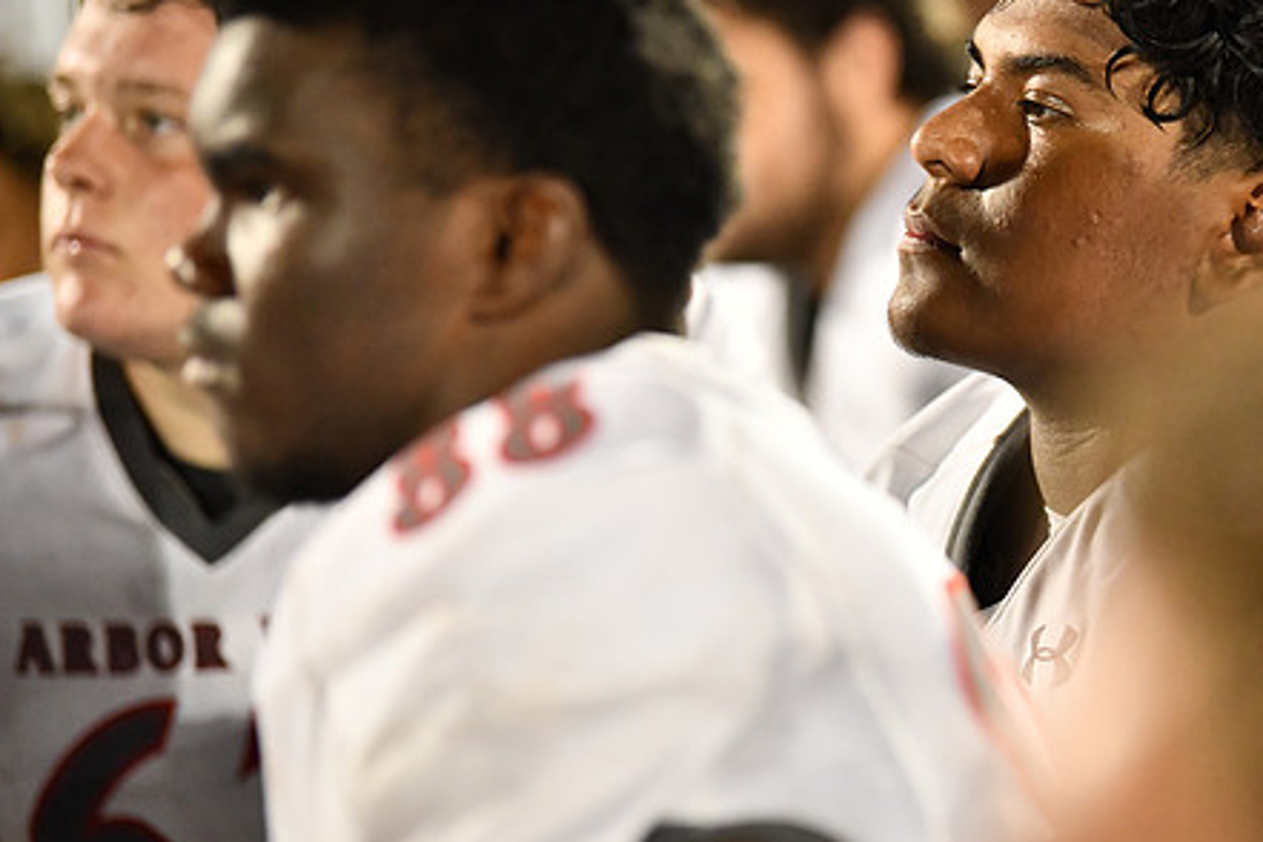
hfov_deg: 9.5
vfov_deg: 6.3
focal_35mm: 217
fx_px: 7612
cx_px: 810
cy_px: 397
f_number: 2.8
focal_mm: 165
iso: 7200
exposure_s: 1/1250
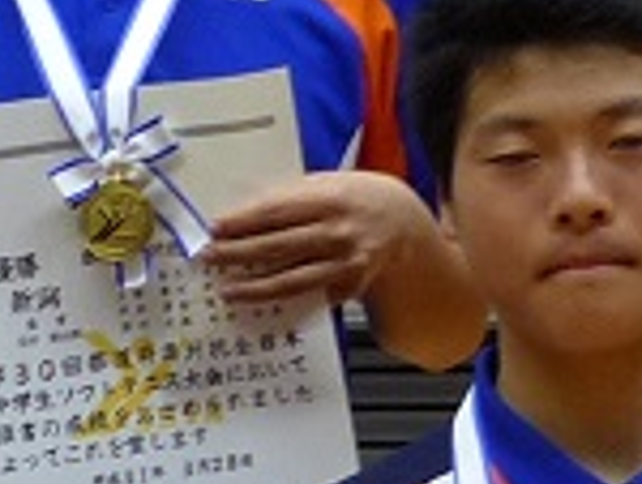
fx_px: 5926
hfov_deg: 6.1
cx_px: -518
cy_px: 484
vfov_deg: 4.7
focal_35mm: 319
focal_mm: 7.1
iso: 250
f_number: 2.8
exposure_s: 1/60
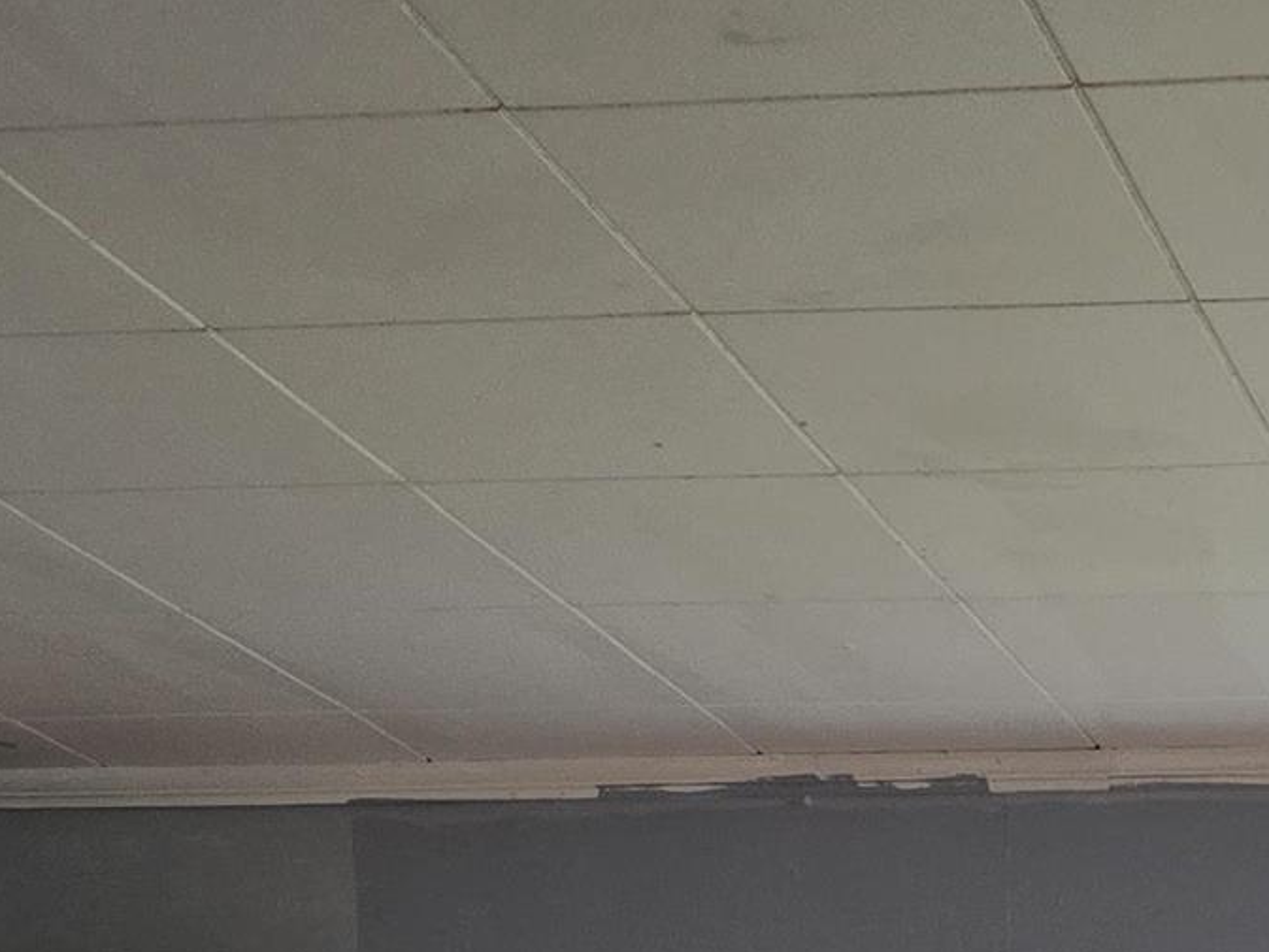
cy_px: 1929
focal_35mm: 105
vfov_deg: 12.4
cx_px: 1409
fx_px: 3850
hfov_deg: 18.0
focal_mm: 6.3
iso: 250
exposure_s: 1/120
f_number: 1.7
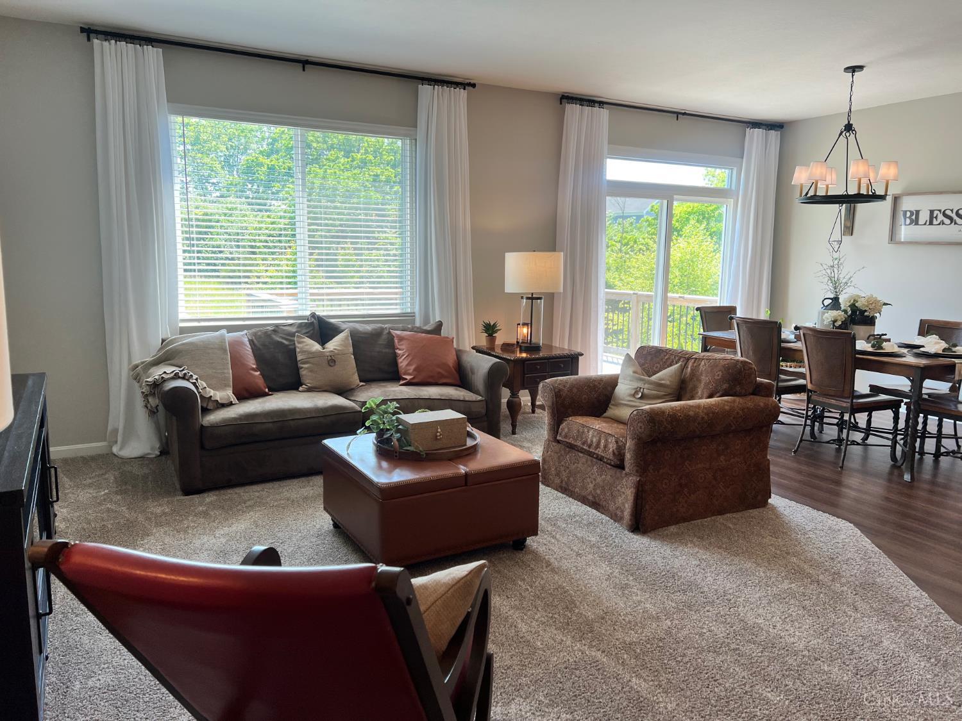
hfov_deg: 67.3
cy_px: 360
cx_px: 481
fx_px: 723
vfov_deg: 53.1
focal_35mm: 26
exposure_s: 1/198
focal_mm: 5.7
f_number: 1.5
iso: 40
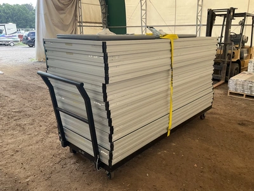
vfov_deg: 48.2
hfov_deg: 61.7
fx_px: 213
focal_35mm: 29
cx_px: 127
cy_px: 96
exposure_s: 1/122
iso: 32
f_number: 1.8
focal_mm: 3
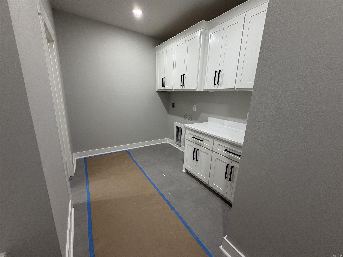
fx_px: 139
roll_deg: -1.9
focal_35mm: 14
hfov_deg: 102.1
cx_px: 172
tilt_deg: -13.5
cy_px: 128
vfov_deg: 85.7
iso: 200
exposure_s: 1/60
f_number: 2.2
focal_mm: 2.22
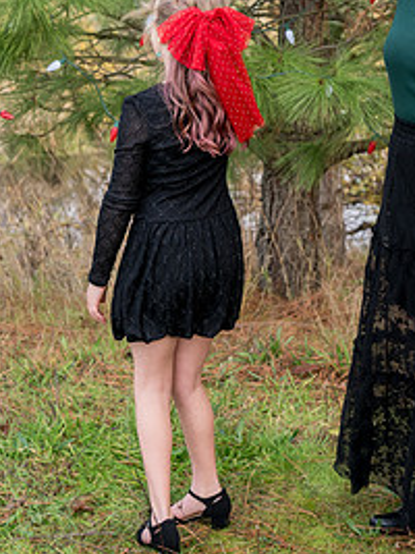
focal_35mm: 94
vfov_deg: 20.8
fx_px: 1504
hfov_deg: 15.7
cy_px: 166
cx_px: 293
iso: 400
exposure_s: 1/320
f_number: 5
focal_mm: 39
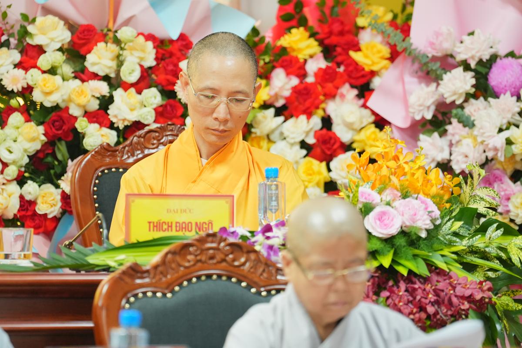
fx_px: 3654
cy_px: 174
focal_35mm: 252
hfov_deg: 8.2
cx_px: 261
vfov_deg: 5.5
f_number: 2.8
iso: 3200
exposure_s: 1/125
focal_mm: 168
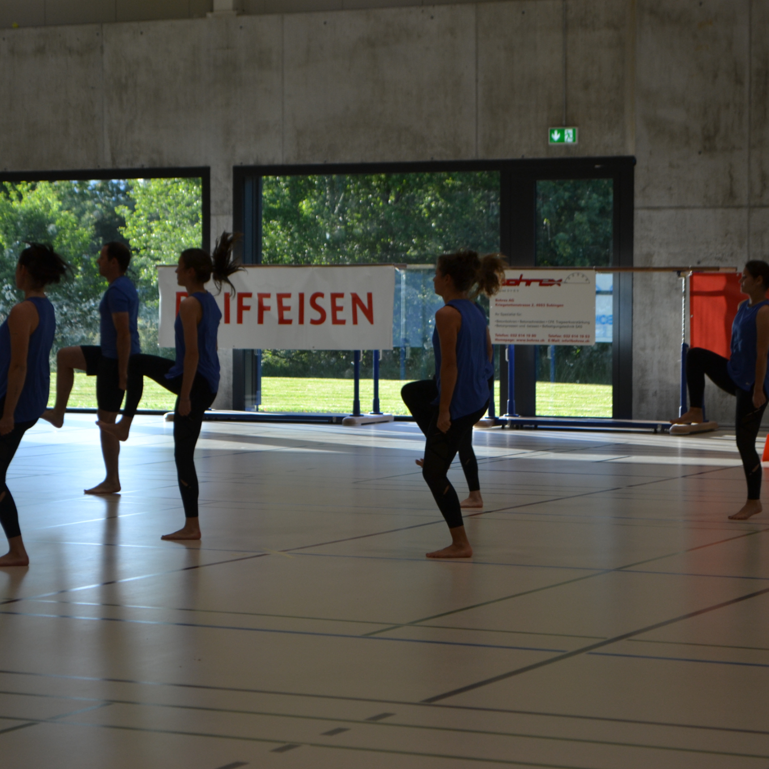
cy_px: 383
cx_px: 329
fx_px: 2513
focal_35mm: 100
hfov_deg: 17.4
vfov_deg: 17.4
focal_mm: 52
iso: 220
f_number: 5.6
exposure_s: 1/125
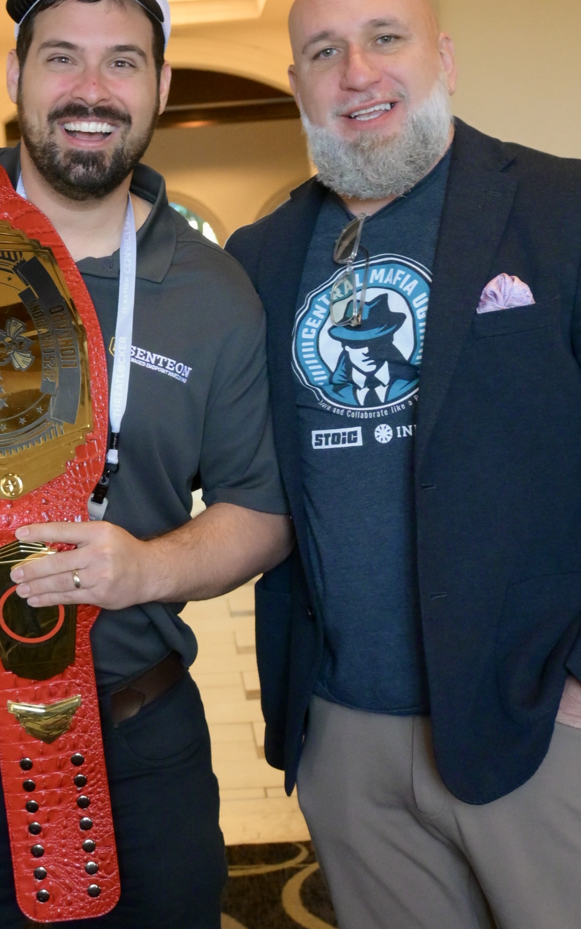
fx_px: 2057
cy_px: 215
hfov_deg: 15.9
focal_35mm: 81
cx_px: 84
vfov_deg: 25.1
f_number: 4.2
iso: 1400
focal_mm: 23
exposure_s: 1/60
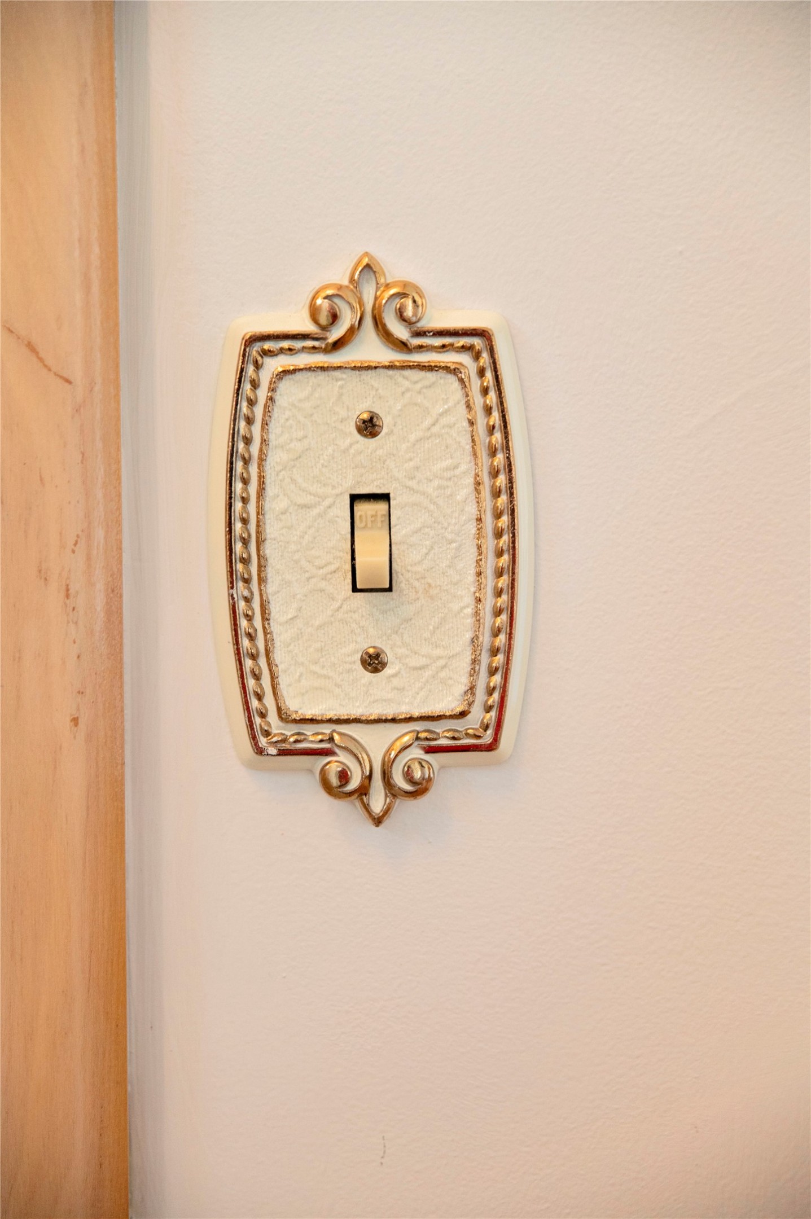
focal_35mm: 70
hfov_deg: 19.4
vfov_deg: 28.9
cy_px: 610
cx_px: 406
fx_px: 2369
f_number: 2.8
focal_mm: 70
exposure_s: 1/200
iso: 1600
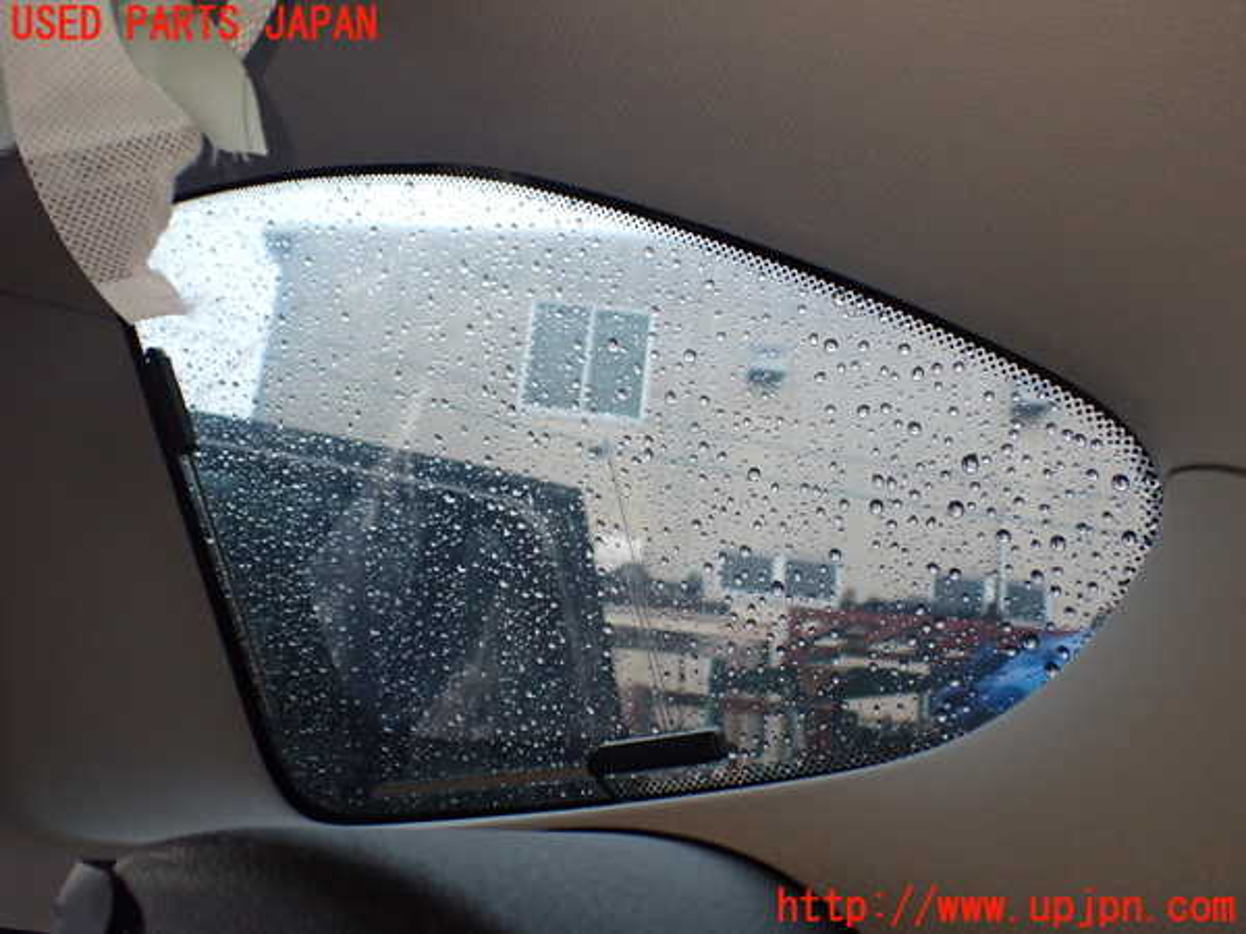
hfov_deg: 60.0
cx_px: 623
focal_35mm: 30
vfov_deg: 46.8
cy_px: 467
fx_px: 1080
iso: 500
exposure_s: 1/125
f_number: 2.3
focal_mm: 5.4
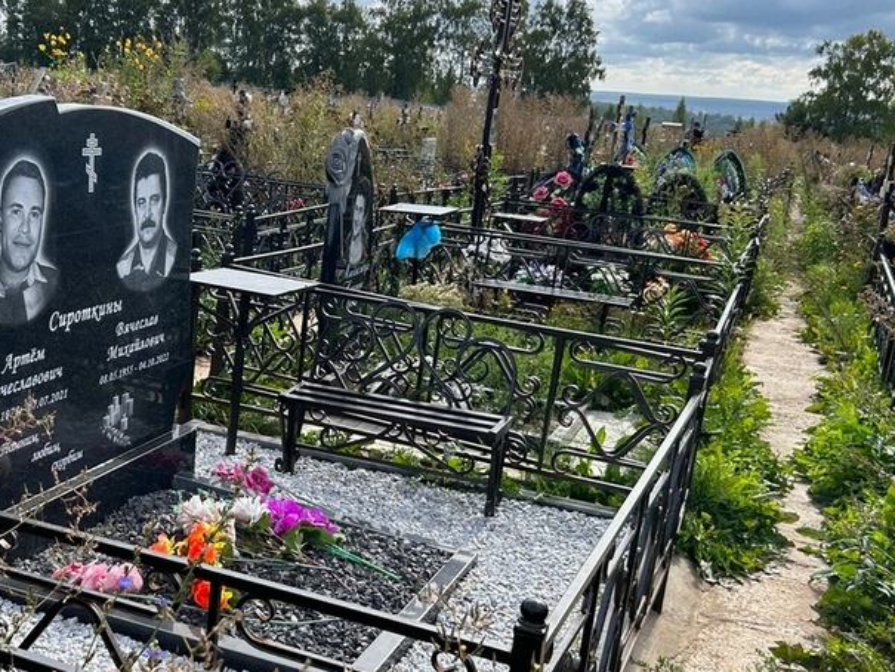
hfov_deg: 42.5
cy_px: 377
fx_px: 1138
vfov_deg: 32.8
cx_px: 321
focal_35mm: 44
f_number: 1.5
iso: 50
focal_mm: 5.7
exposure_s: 1/1645
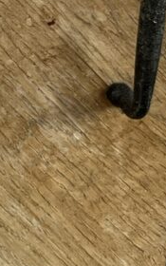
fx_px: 912
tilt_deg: -15.5
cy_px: -137
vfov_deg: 15.3
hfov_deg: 8.5
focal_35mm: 126
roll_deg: +2.4
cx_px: -351
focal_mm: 5.1
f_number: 1.6
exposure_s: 1/122
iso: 64
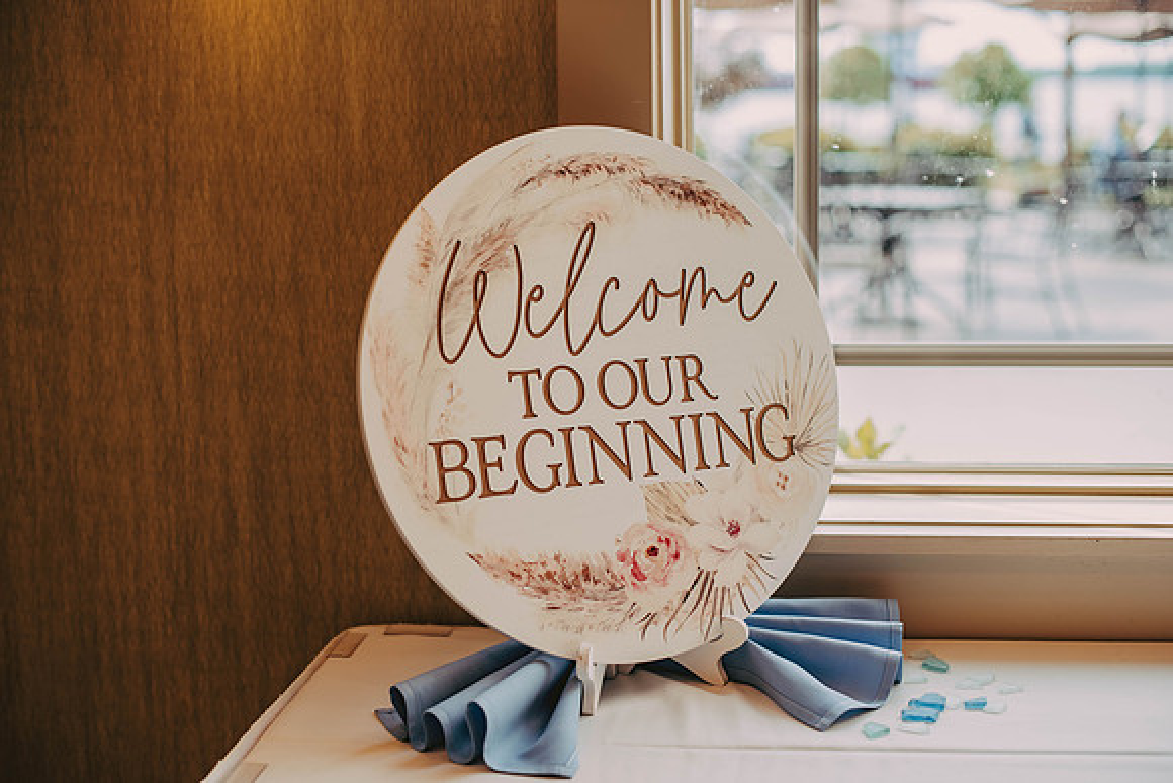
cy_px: 392
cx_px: 586
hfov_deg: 39.6
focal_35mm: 50
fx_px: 1629
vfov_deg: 27.0
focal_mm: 50
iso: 200
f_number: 2.2
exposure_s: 1/250
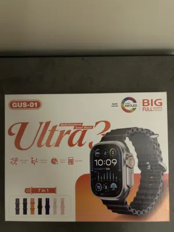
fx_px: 174
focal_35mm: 26
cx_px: 87
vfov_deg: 67.3
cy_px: 116
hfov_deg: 53.1
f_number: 1.5
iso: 500
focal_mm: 5.7
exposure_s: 1/25
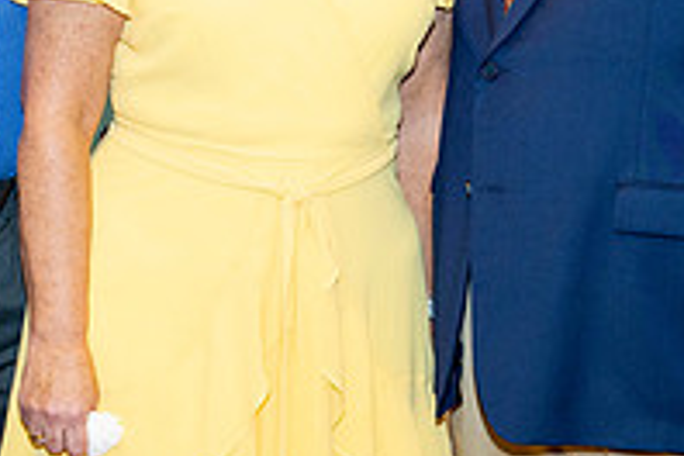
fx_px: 3002
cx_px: 447
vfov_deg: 8.6
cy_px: -46
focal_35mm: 158
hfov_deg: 13.0
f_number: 5.6
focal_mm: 50
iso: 1000
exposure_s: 1/100
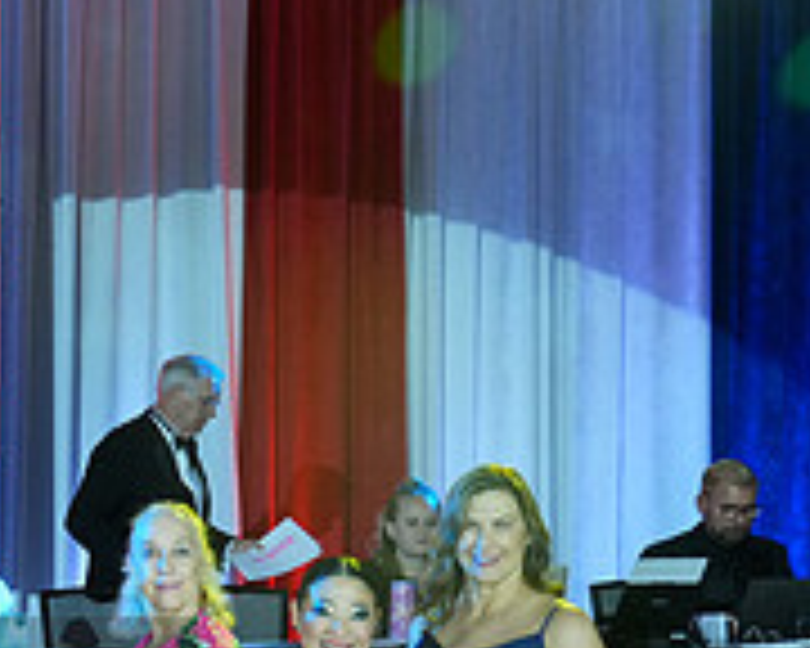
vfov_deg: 15.9
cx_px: -292
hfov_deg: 18.7
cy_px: 736
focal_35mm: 94
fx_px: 2253
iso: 2500
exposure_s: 1/320
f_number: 4.5
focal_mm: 31
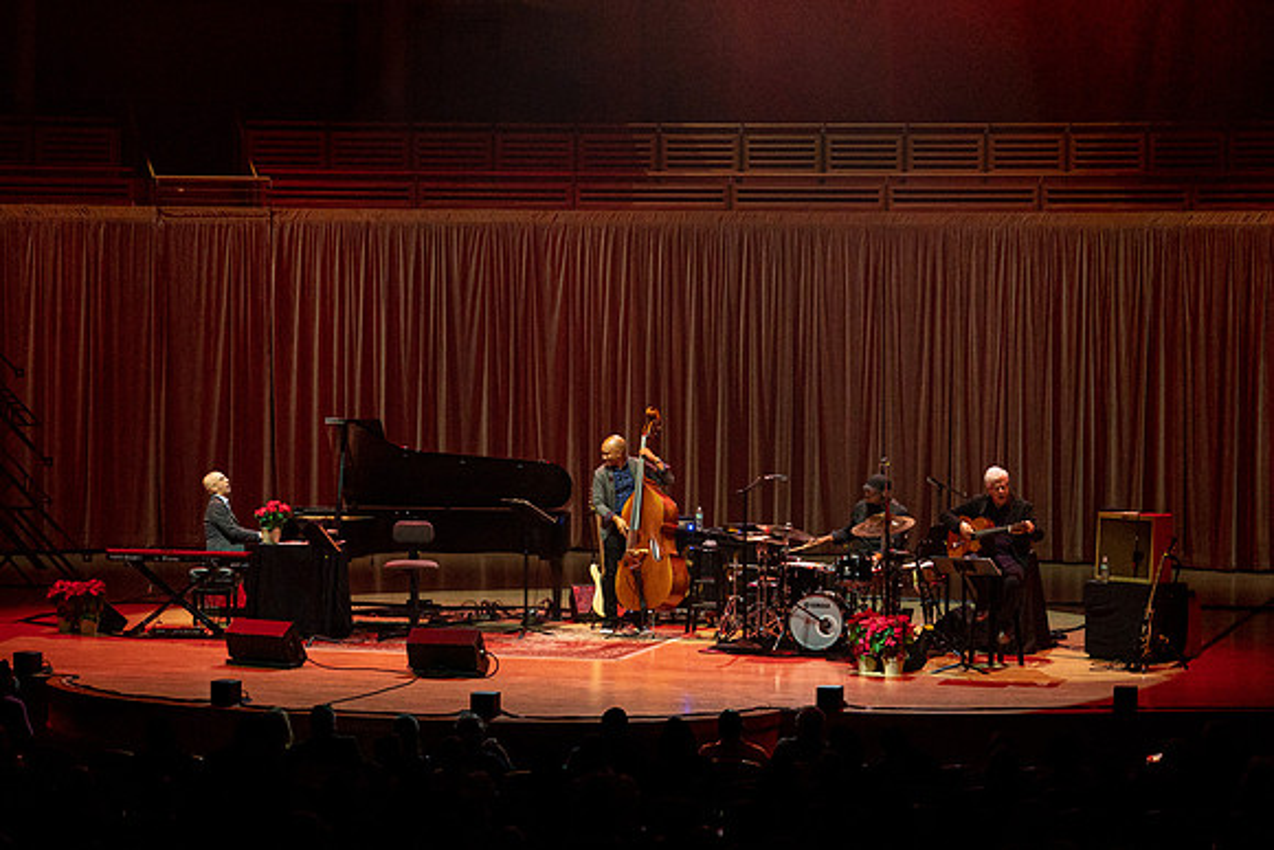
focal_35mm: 97
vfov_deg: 14.2
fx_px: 3416
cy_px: 317
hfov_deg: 21.1
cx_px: 639
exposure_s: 1/250
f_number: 5.6
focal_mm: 70
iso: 2500
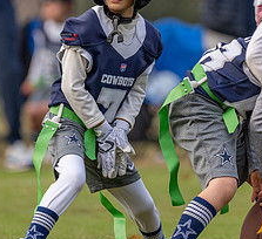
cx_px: 118
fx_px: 5703
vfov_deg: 2.4
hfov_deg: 2.6
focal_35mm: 695
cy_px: 45
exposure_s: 1/1000
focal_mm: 200
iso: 320
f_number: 2.8
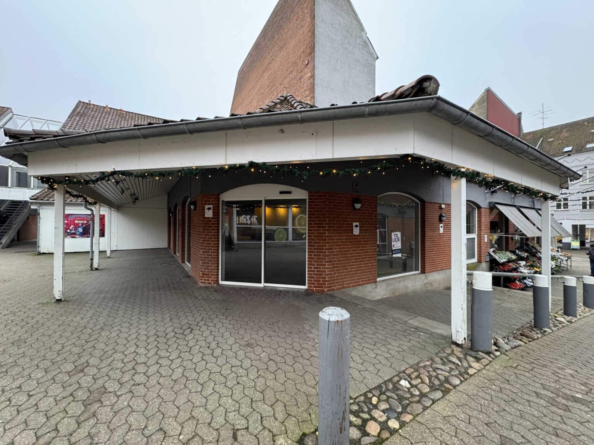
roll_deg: -0.2
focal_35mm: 14
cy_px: 222
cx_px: 297
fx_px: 240
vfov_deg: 85.7
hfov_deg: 102.1
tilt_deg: +0.1
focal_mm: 2.22
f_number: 2.2
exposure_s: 1/100
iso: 160
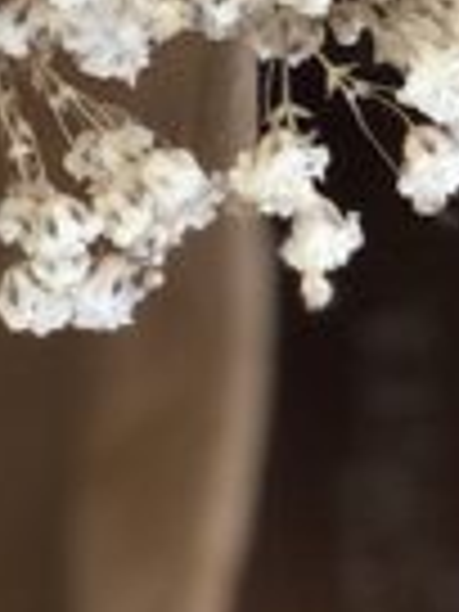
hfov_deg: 3.8
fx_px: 6930
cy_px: 914
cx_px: -248
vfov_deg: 5.0
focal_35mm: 392
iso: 50
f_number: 2.4
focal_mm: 6
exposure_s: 1/50
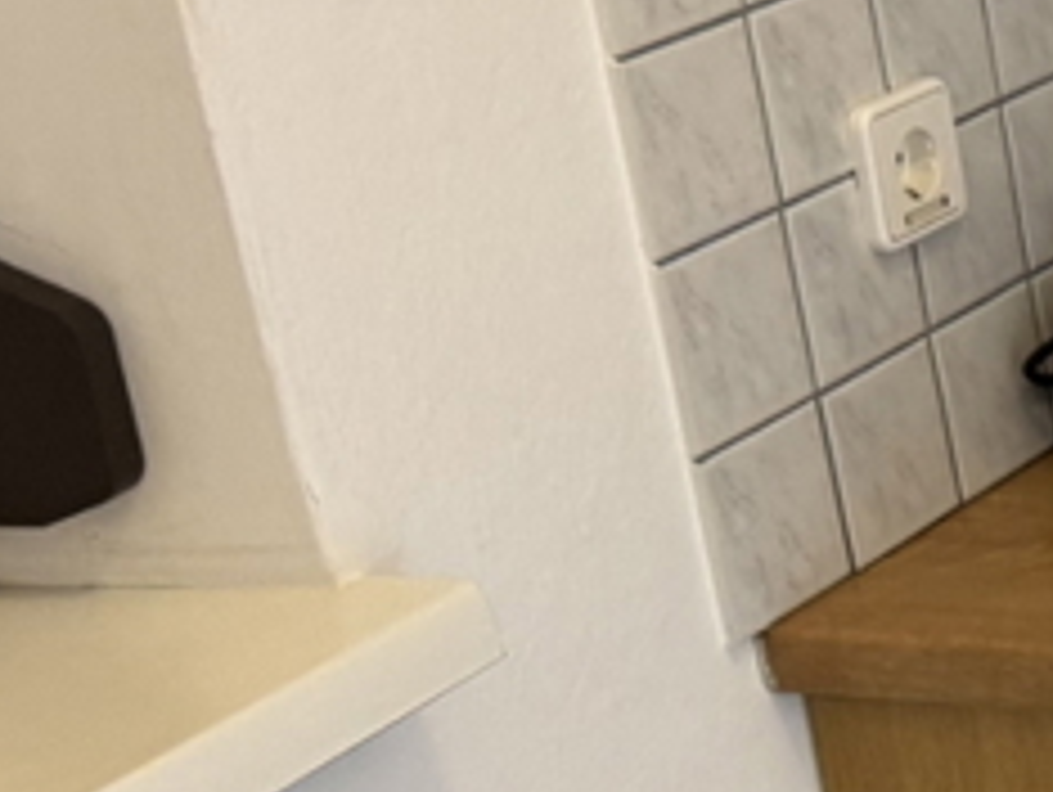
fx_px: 3745
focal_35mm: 123
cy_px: 540
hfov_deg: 13.0
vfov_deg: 12.1
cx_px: 2354
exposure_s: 1/65
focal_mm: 6.76
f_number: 1.78
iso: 200
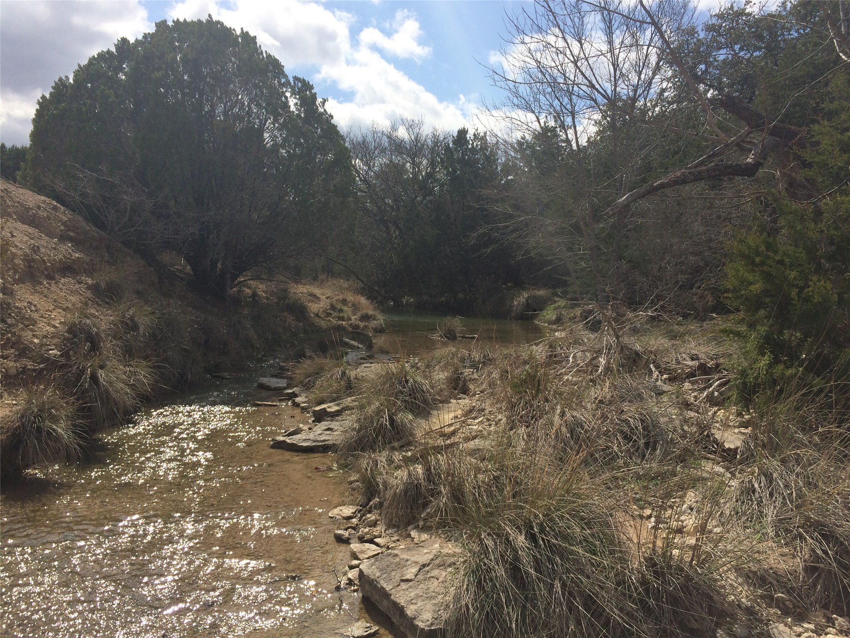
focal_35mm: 29
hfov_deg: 61.7
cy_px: 319
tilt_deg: -3.1
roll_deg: +0.4
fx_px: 712
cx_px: 425
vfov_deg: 48.2
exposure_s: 1/3731
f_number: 2.2
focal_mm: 4.15
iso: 32
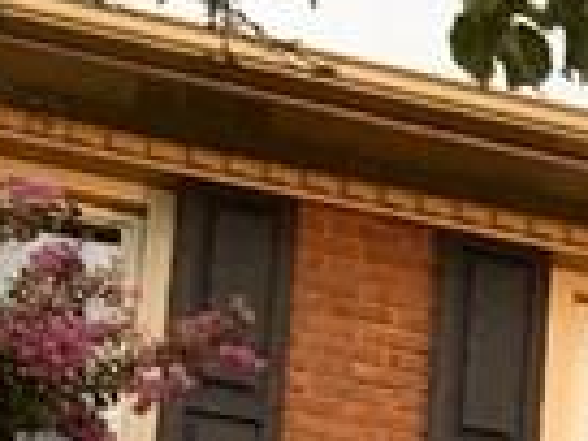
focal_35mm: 219
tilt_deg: +16.5
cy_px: 1301
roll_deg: +3.2
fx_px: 3720
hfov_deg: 7.4
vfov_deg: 6.3
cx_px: 2019
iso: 32
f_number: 2.2
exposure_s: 1/30
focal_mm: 4.15
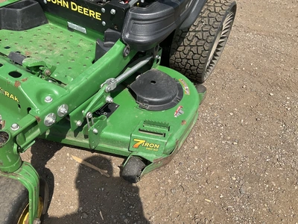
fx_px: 250
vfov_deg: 48.2
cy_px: 112
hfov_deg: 61.7
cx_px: 149
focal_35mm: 29
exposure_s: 1/1675
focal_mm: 3
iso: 25
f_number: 1.8
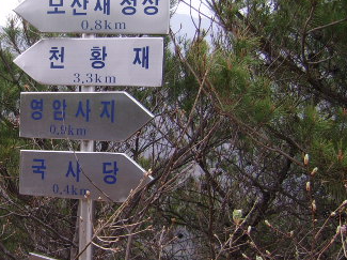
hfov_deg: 27.5
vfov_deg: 21.3
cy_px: 122
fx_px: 691
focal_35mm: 69
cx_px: 59
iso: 50
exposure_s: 1/420
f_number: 2.8
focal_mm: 5.95
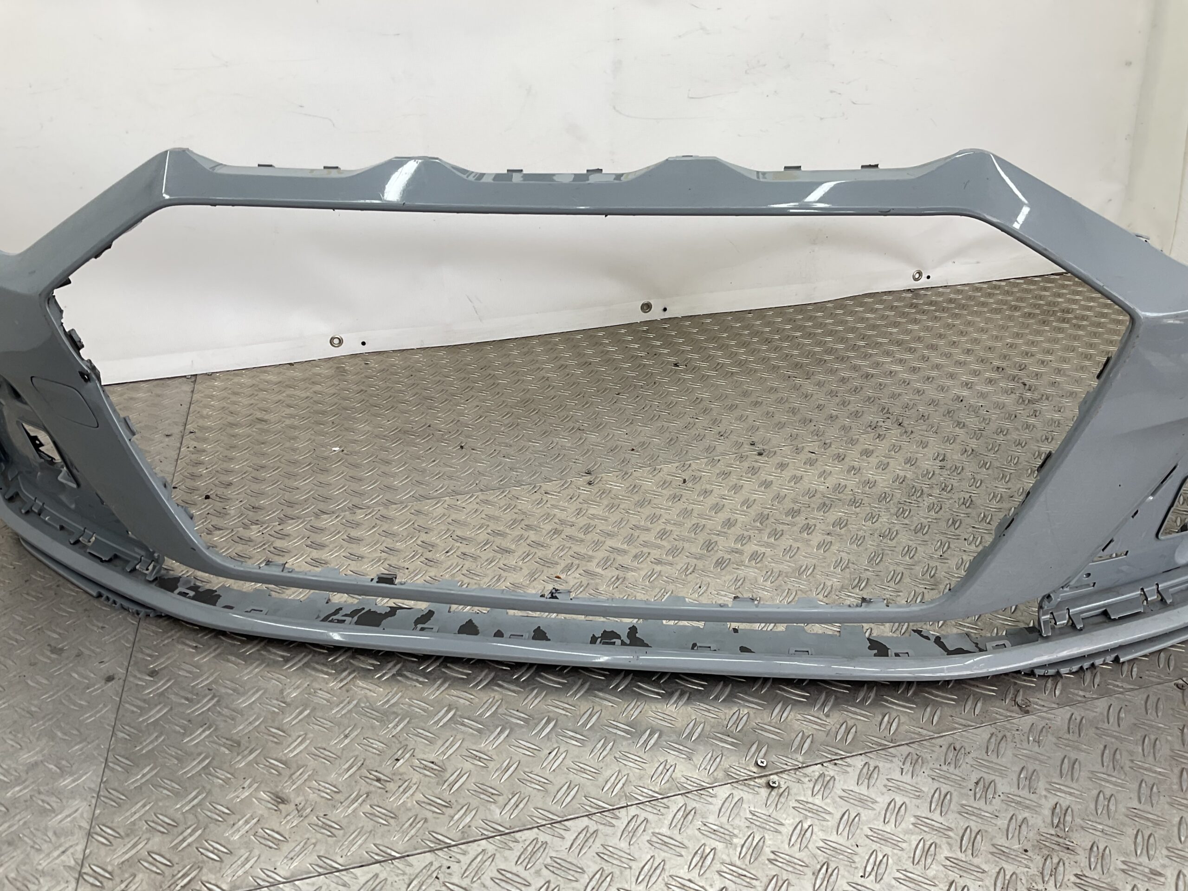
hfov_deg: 61.7
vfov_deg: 48.2
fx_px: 995
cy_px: 446
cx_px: 594
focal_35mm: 29
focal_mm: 3
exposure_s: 1/124
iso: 16
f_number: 1.8
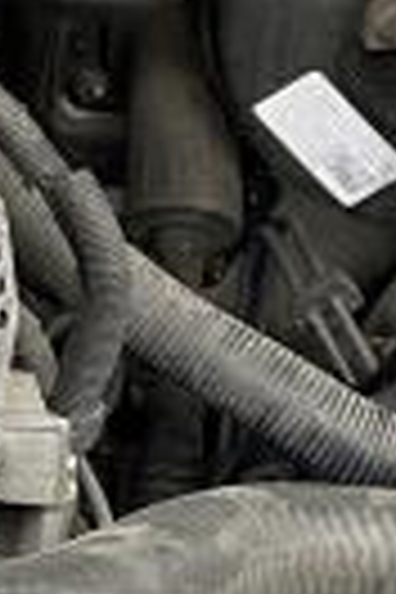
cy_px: 194
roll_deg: -0.2
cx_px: -644
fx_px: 2607
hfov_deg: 7.9
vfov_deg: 13.0
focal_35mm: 158
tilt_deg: -30.3
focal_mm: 5.1
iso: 125
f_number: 1.6
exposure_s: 1/60
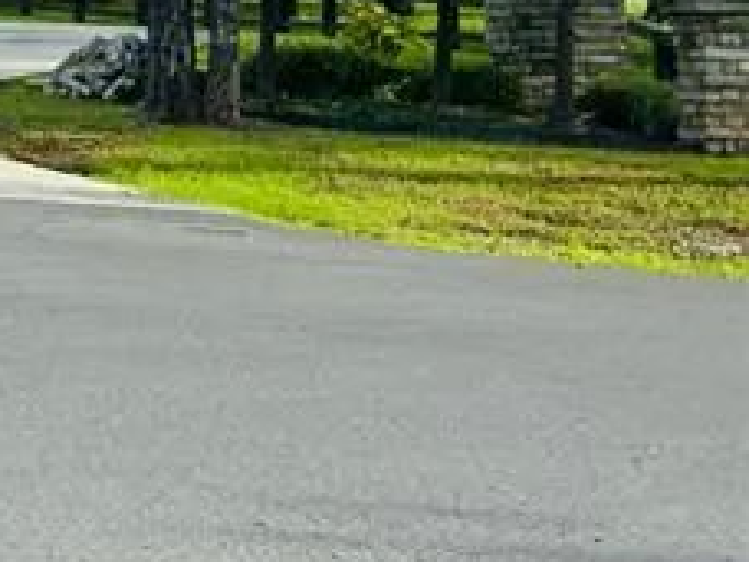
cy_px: -138
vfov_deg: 12.3
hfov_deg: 13.4
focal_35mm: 117
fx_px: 2532
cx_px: -930
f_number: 1.5
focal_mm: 5.7
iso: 50
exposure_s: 1/3077
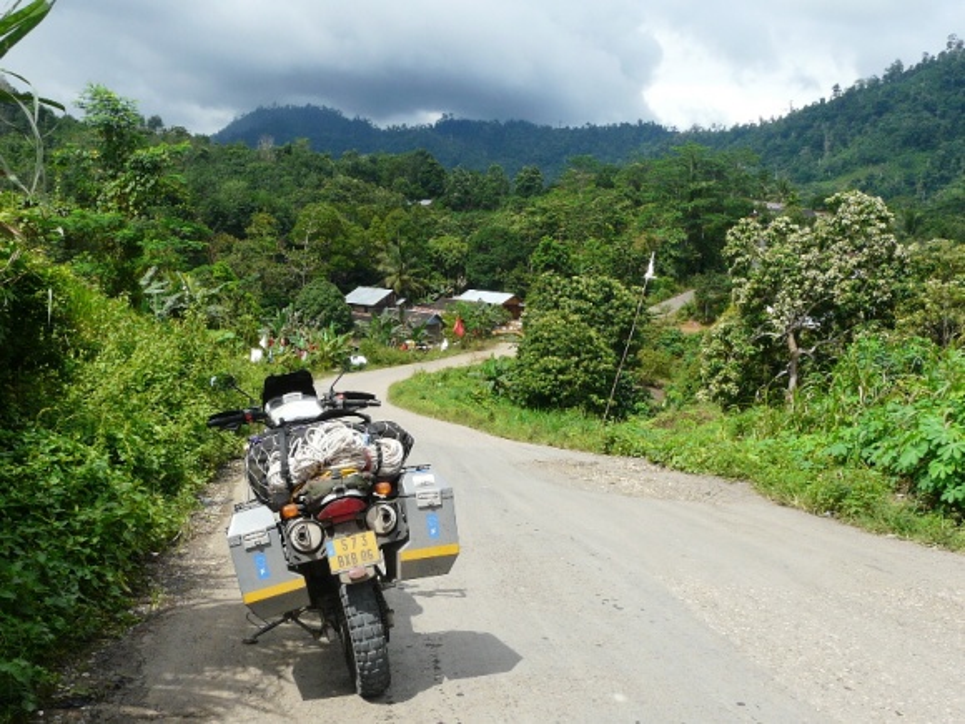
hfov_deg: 51.4
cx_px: 482
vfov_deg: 39.7
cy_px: 362
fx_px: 1004
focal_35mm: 36
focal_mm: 4.6
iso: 100
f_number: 5.6
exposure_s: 1/320
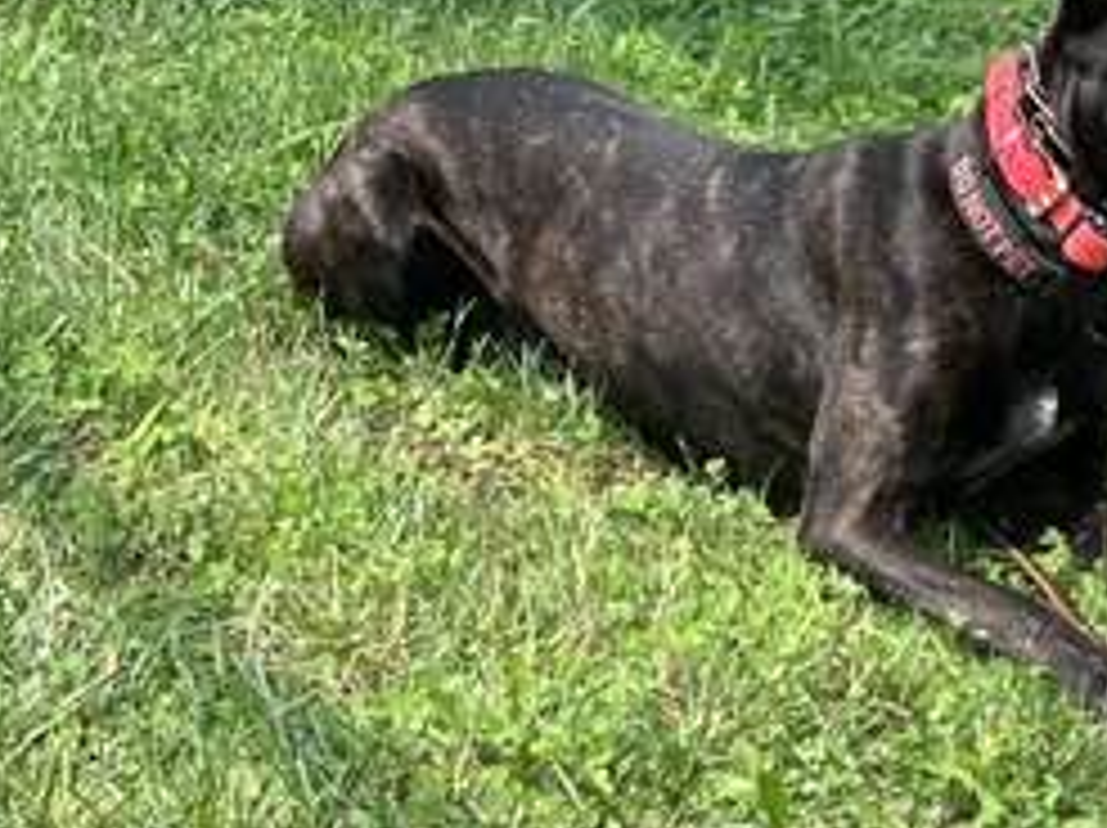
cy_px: 234
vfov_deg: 11.6
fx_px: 4057
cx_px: 230
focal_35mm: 127
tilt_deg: -14.0
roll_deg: -3.4
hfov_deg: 15.4
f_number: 1.5
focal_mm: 5.7
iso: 50
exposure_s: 1/982
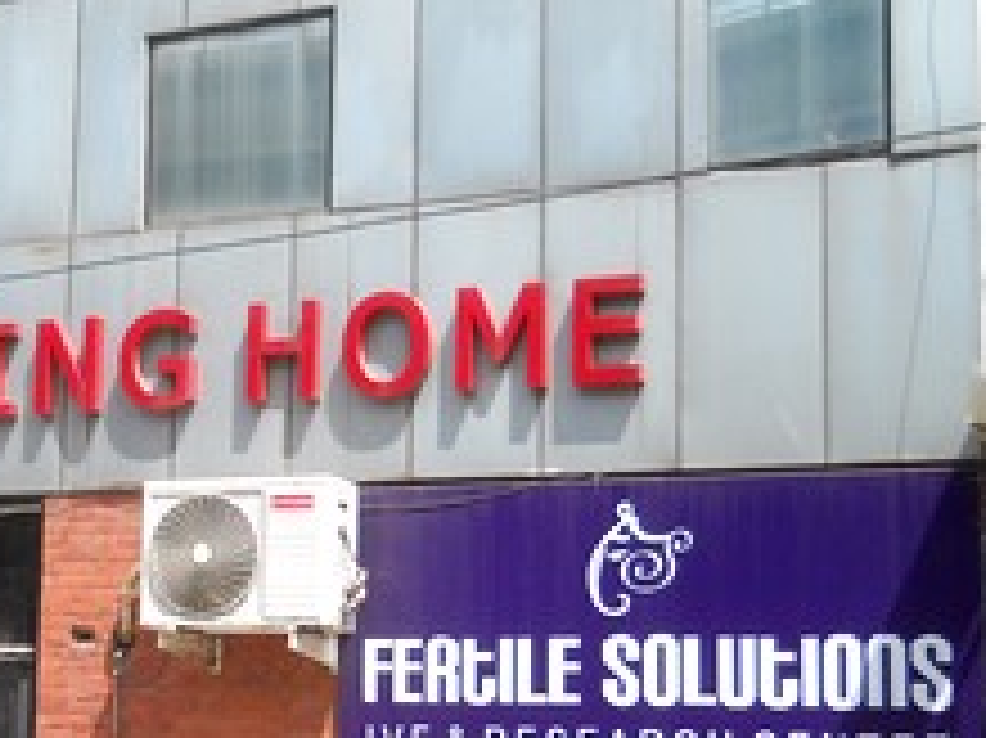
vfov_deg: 19.4
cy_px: 594
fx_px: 2135
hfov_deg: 25.3
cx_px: 113
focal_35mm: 75
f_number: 5.5
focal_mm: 6.72
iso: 80
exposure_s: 1/250
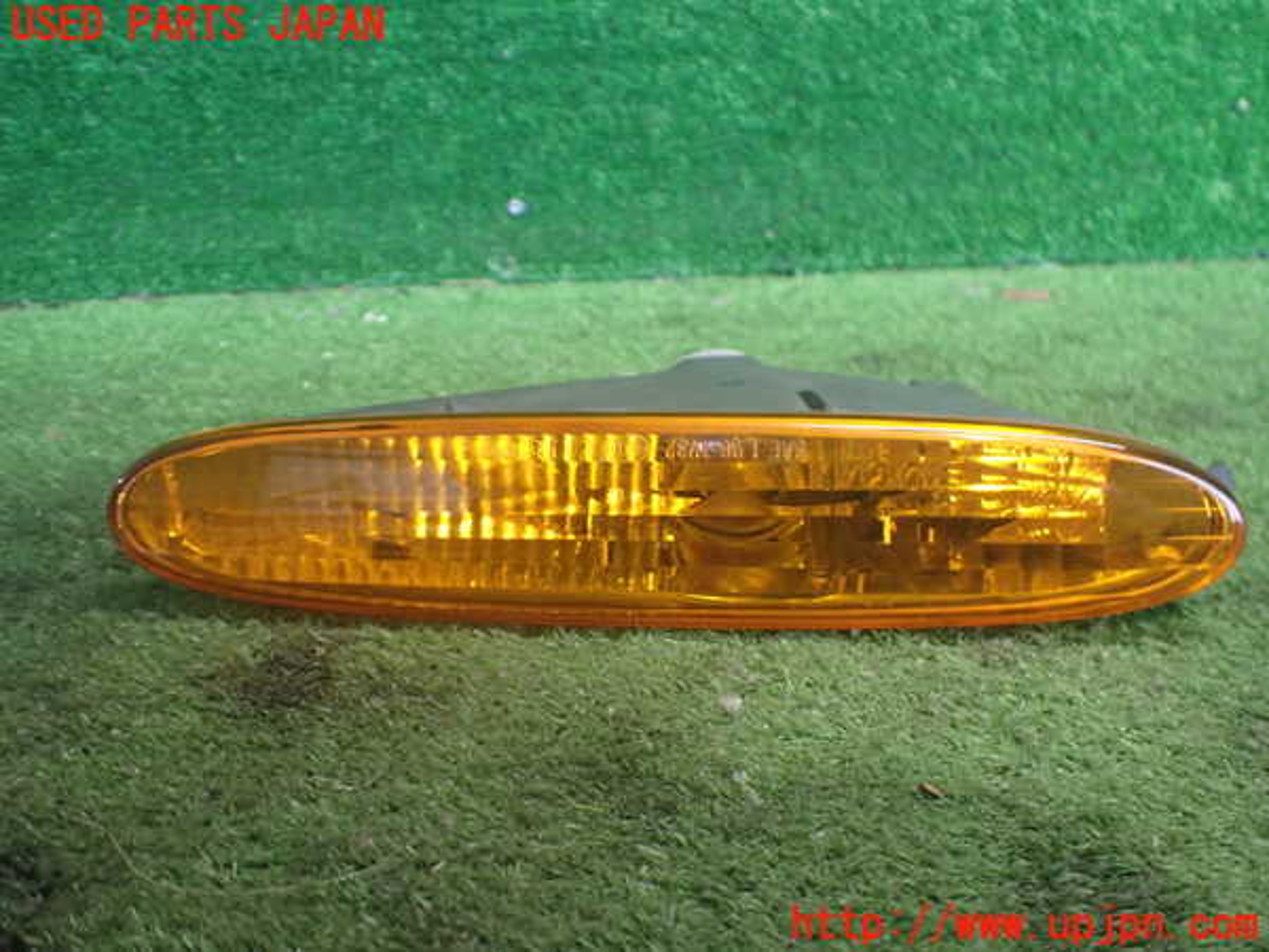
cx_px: 634
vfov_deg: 46.8
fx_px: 1100
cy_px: 476
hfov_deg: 60.0
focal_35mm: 30
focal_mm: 5.4
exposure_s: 1/60
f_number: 2.3
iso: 800
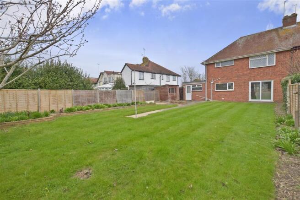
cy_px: 100
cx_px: 150
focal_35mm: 15
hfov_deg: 100.4
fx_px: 125
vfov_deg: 77.3
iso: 400
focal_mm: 10
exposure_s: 1/1600
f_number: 8
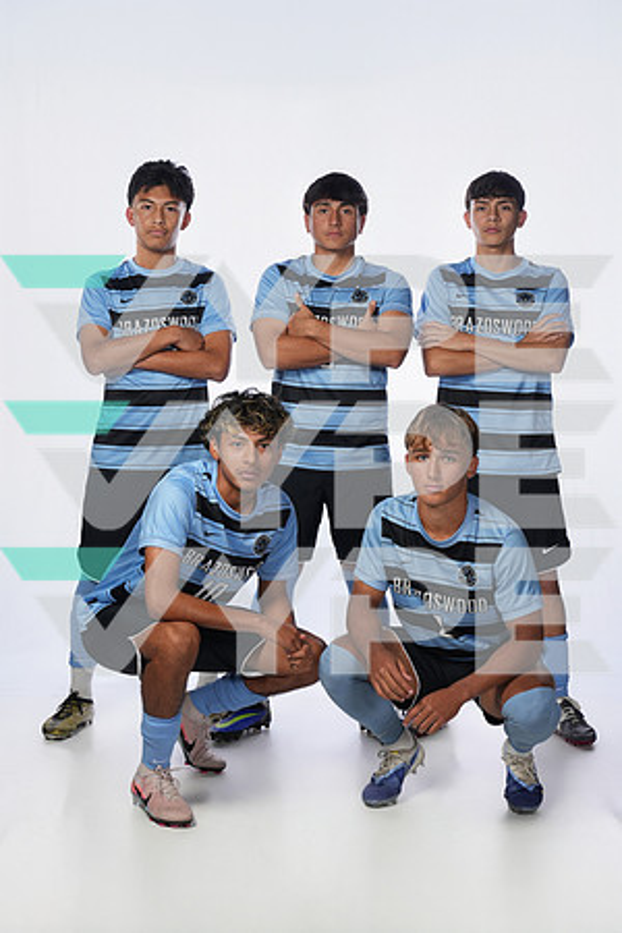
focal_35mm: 70
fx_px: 1814
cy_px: 466
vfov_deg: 28.8
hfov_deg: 19.5
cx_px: 311
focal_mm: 70
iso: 800
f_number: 8
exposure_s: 1/250
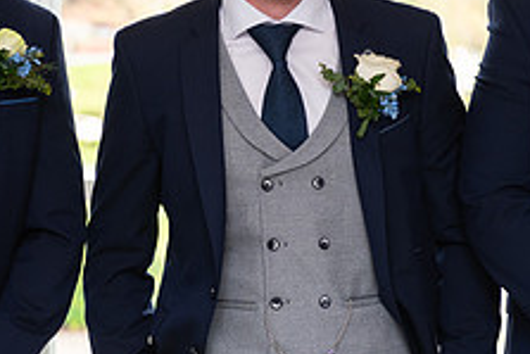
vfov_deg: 9.1
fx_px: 2224
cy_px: 156
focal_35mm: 151
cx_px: 299
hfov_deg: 13.6
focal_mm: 58
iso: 500
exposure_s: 1/160
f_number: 3.5
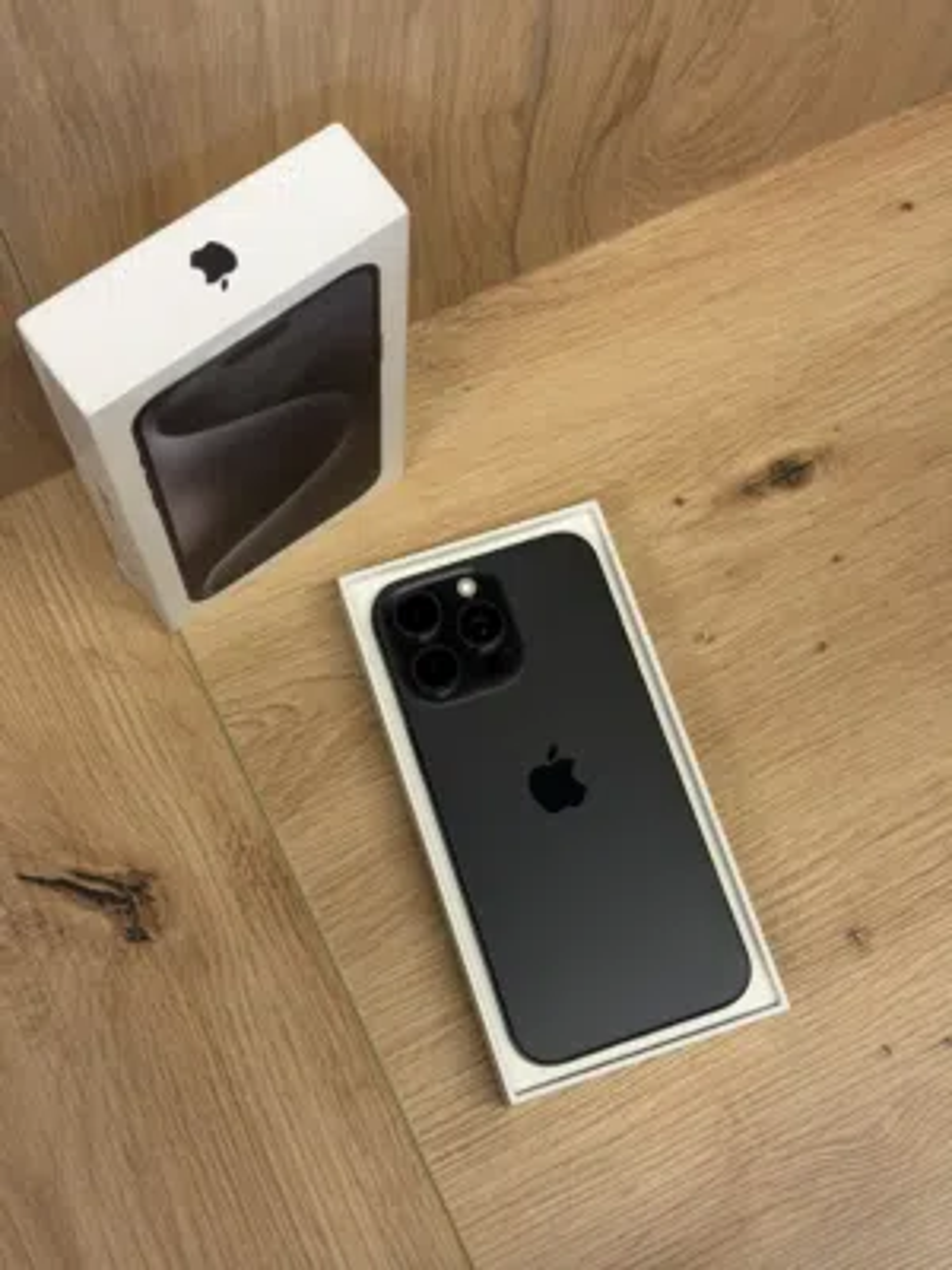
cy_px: 635
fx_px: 1760
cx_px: 476
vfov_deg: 39.7
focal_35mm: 48
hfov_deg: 30.3
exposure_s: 1/50
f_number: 1.78
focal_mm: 6.76
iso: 125
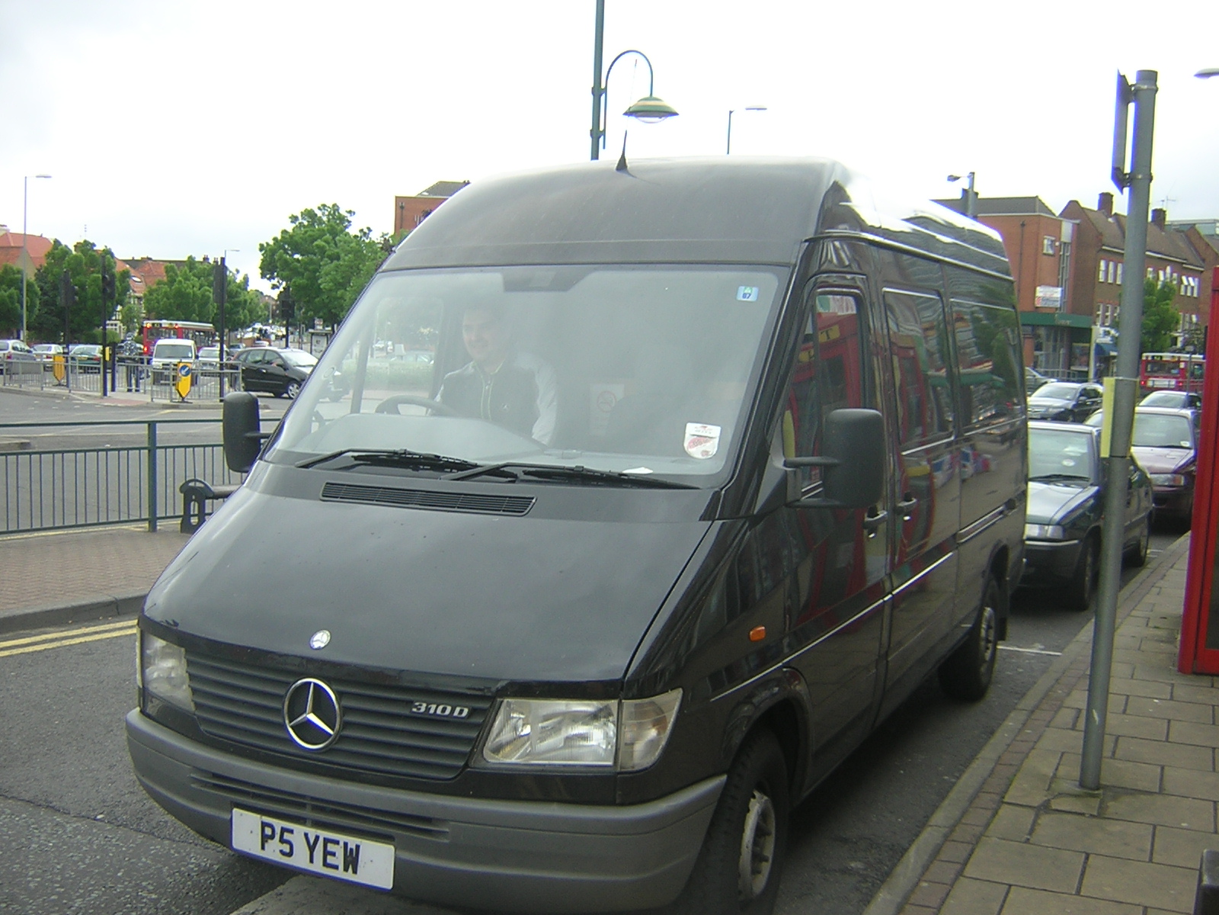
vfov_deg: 39.7
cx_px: 610
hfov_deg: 51.4
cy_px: 458
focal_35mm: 36
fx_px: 1268
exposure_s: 1/77.4
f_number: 2.6
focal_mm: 4.7
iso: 100
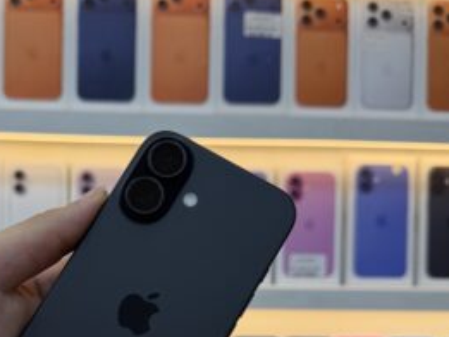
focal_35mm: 46
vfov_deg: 30.2
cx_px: 135
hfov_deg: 40.5
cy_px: 304
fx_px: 597
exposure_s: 1/497
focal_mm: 6.76
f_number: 1.78
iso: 80
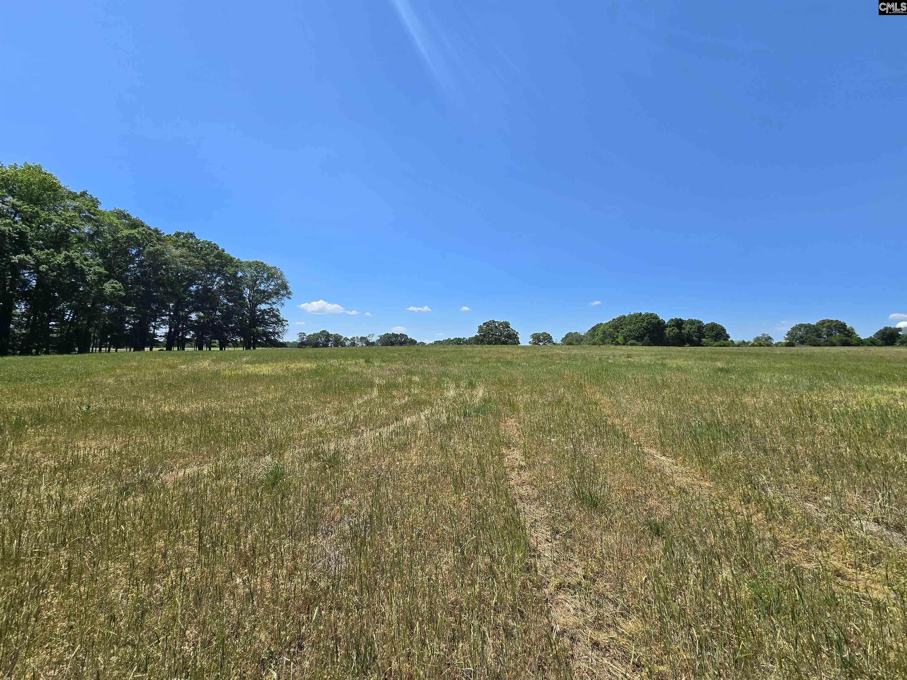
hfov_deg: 106.2
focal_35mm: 13
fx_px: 341
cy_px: 340
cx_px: 454
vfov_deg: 89.9
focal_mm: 2.2
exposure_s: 1/2436
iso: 50
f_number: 2.2
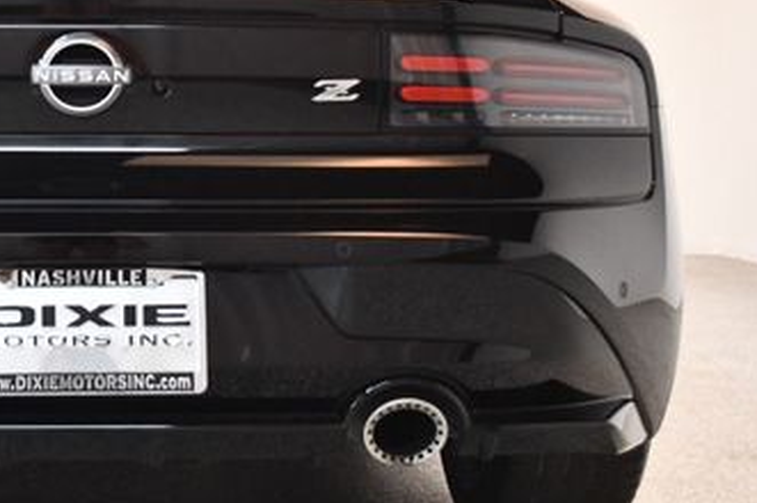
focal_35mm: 87
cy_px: 208
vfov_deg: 15.7
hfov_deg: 22.9
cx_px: 110
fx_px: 1828
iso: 3200
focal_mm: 30
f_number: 4.5
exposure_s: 1/80
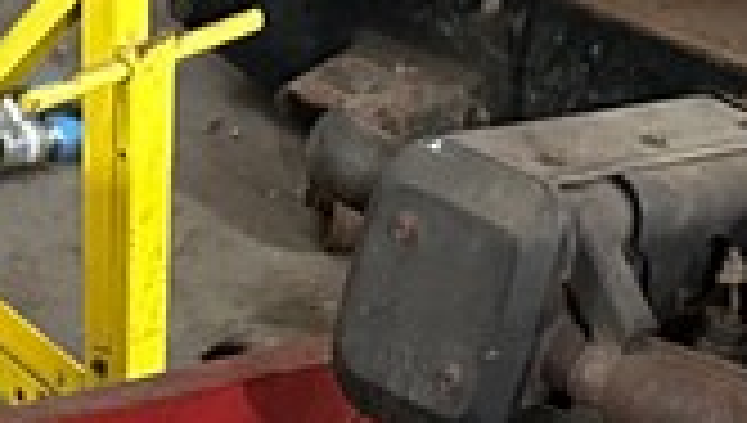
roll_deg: -2.1
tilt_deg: -42.1
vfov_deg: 7.1
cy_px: 1080
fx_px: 3194
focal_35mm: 161
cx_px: -194
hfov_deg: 12.9
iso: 800
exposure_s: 1/40
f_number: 1.78
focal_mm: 6.86
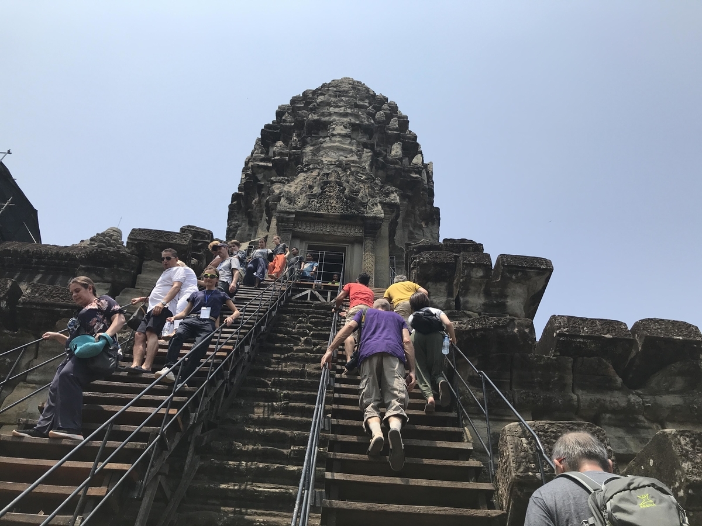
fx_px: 568
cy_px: 263
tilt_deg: +46.9
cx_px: 351
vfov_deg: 49.7
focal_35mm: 28
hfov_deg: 63.4
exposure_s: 1/3690
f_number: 1.8
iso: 20
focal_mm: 3.99
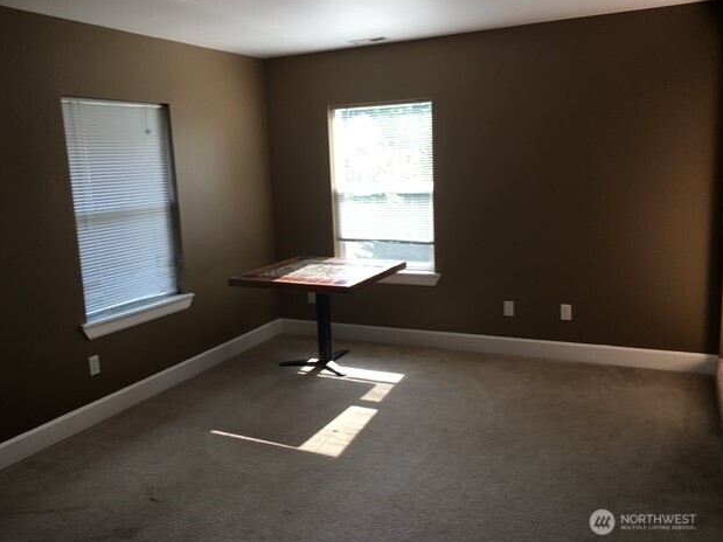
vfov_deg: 46.8
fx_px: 626
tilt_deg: -10.6
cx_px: 354
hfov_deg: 60.0
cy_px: 267
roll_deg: +3.4
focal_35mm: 30
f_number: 2.2
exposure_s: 1/50
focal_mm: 4.15
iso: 25
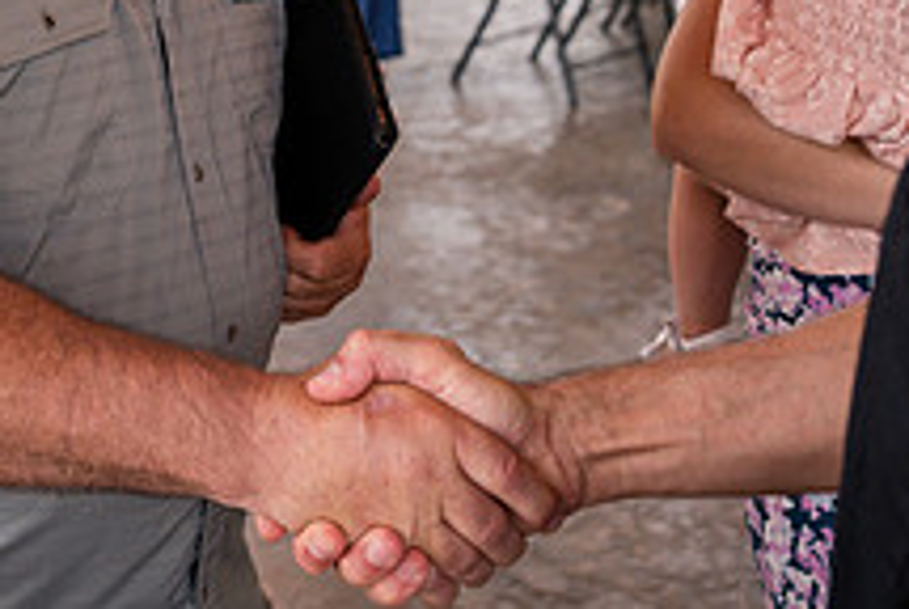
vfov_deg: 18.4
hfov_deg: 27.5
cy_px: -28
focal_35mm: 72
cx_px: 198
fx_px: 1820
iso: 400
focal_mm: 24
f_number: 2.8
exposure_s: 1/500
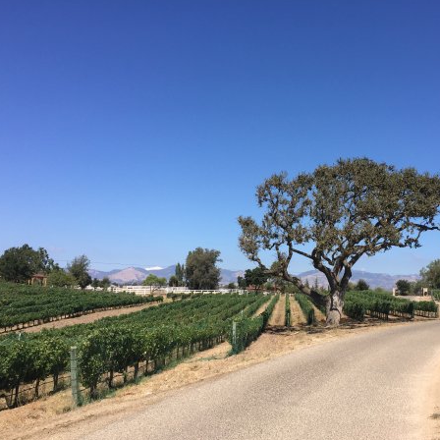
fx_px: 503
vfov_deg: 47.2
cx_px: 294
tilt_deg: +8.0
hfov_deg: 46.5
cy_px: 221
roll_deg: -2.3
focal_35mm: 35
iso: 32
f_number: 2.2
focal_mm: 4.15
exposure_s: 1/1883
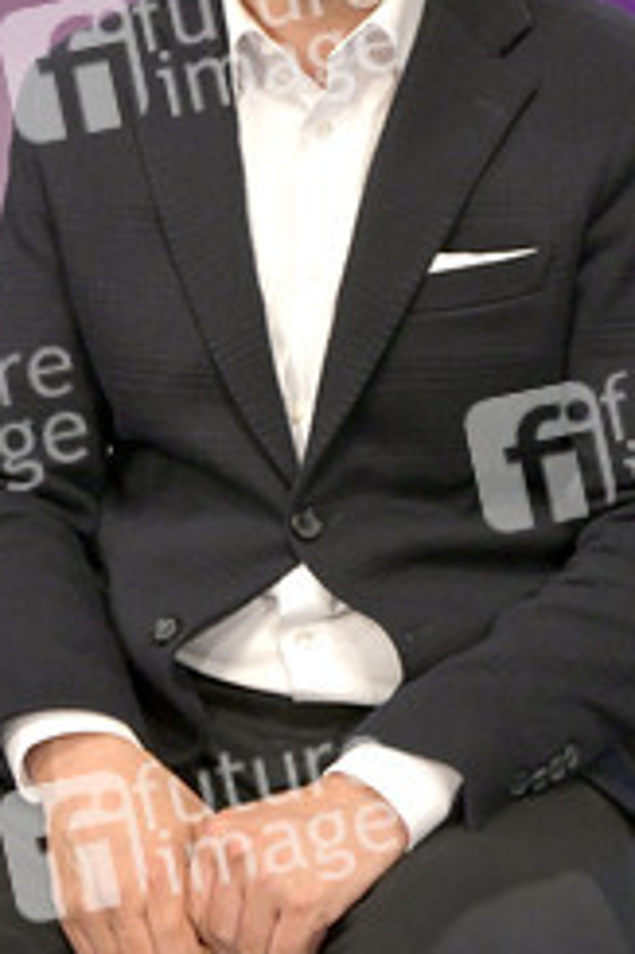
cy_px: 245
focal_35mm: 62
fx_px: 1643
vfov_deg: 31.8
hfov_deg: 21.9
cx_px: 312
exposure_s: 1/320
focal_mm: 38
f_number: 5.6
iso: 2500
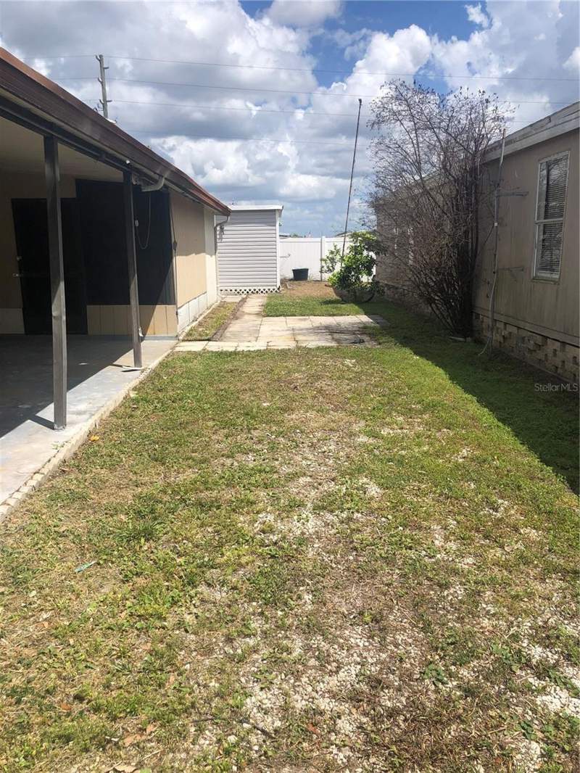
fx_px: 625
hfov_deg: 49.8
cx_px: 290
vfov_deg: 63.4
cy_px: 386
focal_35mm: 28
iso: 20
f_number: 1.8
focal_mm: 3.99
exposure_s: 1/2857
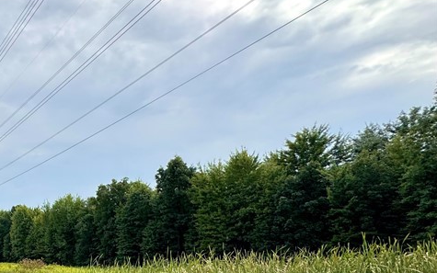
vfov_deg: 37.7
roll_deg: +0.1
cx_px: -32
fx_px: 381
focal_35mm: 32
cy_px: 227
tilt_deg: +5.5
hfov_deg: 46.1
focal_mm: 2.22
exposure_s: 1/1277
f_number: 2.2
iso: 40
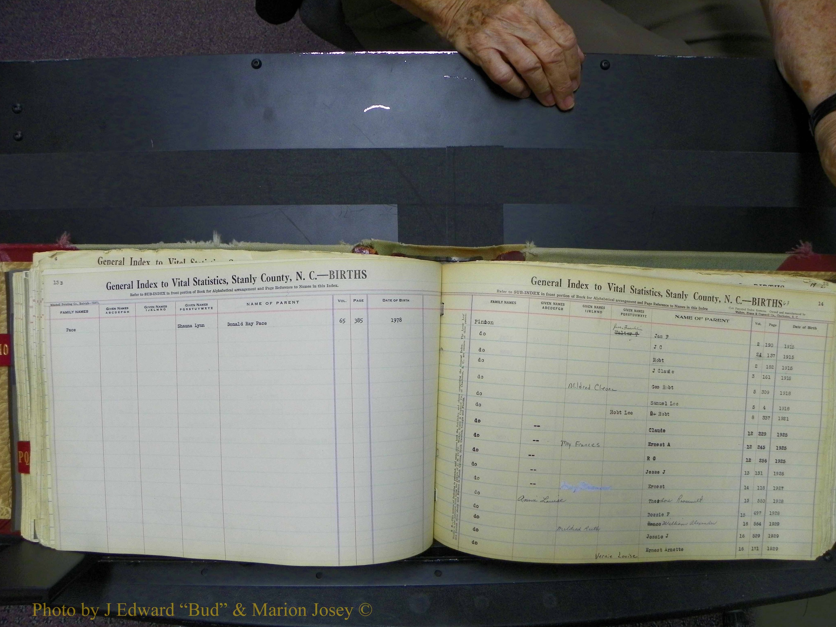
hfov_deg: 65.3
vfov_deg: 51.3
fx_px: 652
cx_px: 423
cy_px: 323
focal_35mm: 27
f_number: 2.8
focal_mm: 4.6
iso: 100
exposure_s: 1/30
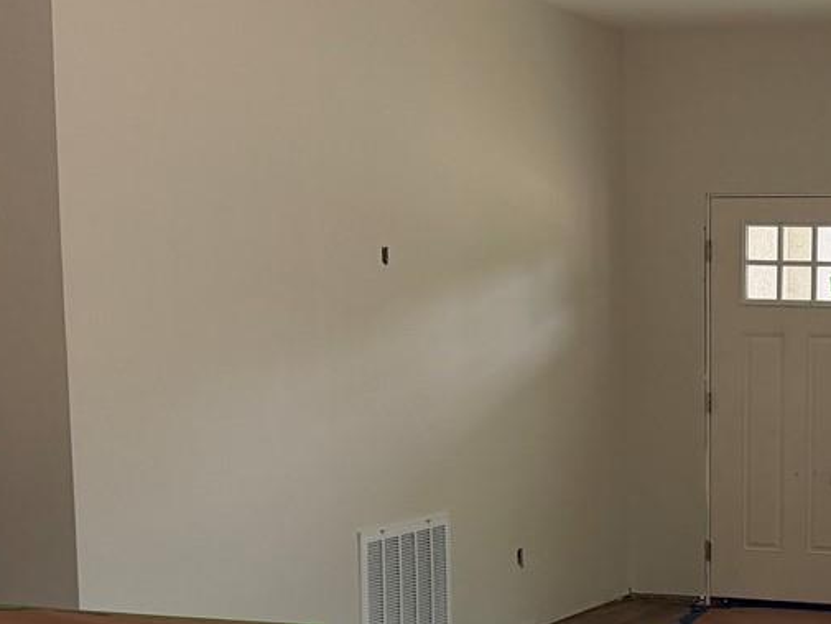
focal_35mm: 76
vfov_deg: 19.2
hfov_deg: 24.4
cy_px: 522
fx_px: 1825
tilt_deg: -7.8
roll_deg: -0.2
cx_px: 851
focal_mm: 6.76
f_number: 1.78
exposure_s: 1/190
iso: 200
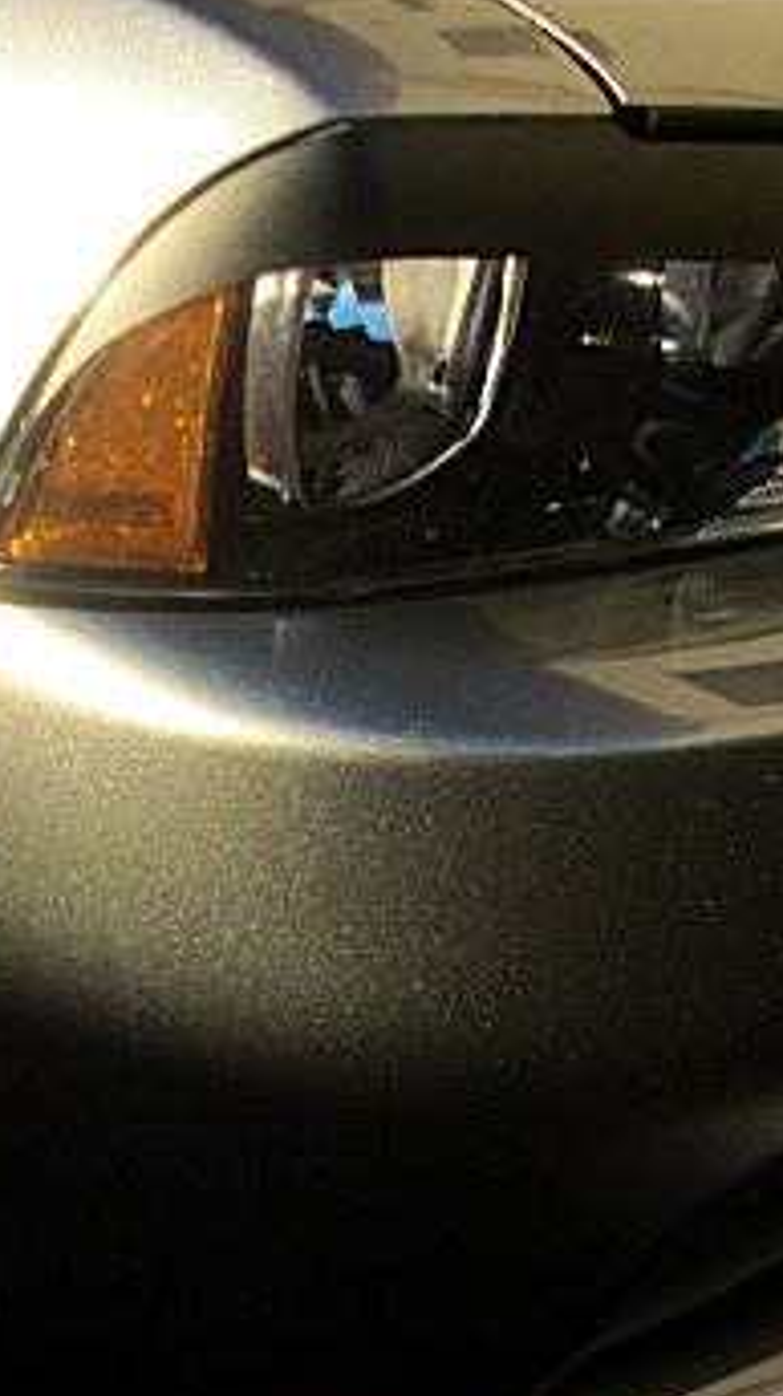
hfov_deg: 16.3
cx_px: 77
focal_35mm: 73
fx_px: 2700
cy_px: 799
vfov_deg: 28.9
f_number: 2.8
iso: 50
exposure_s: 1/400
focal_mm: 6.3
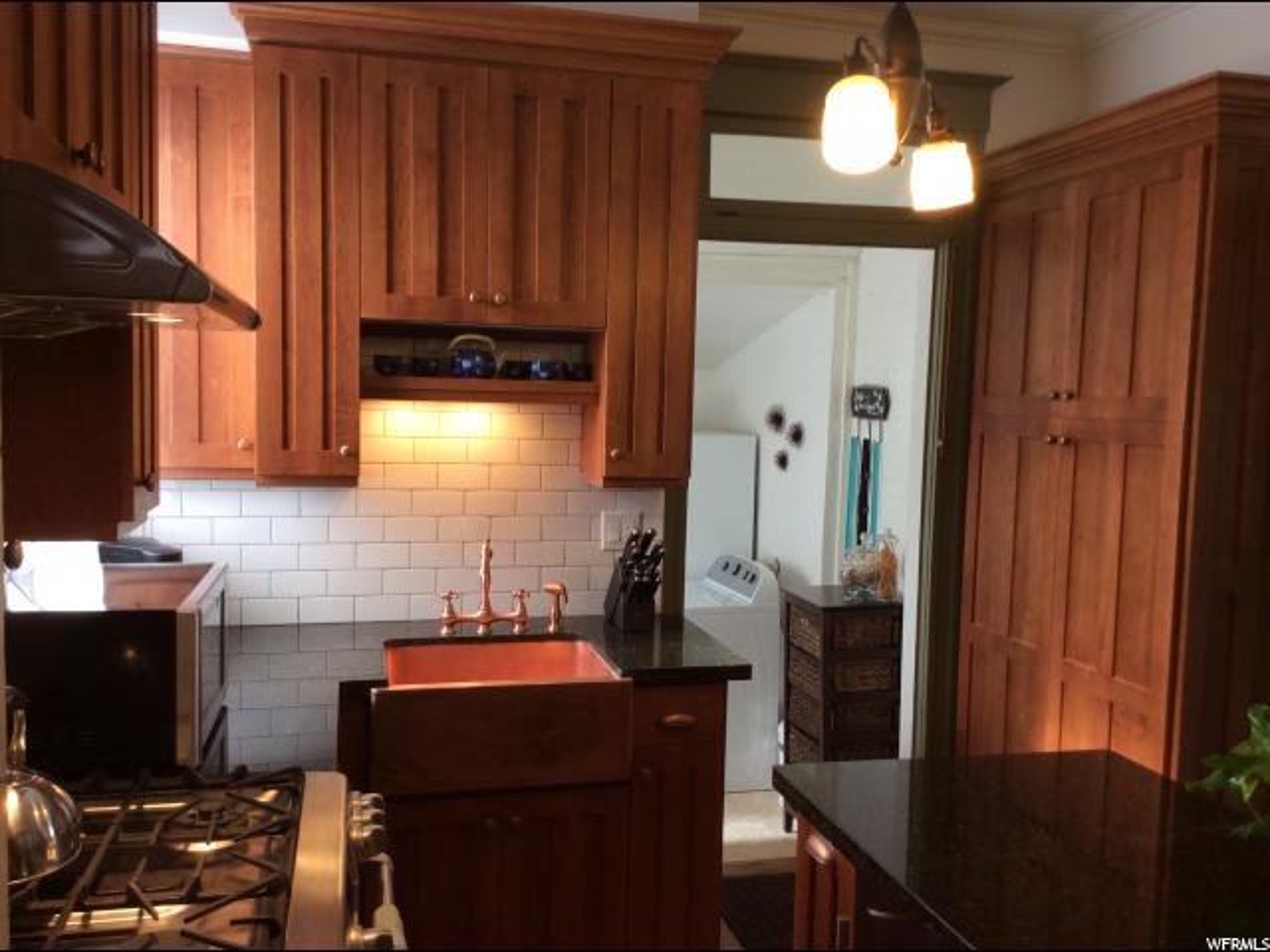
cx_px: 635
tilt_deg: -5.2
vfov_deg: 44.2
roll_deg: -0.8
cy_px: 476
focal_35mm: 32
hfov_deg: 56.8
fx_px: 1174
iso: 32
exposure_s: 1/40
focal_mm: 3.3
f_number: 2.4
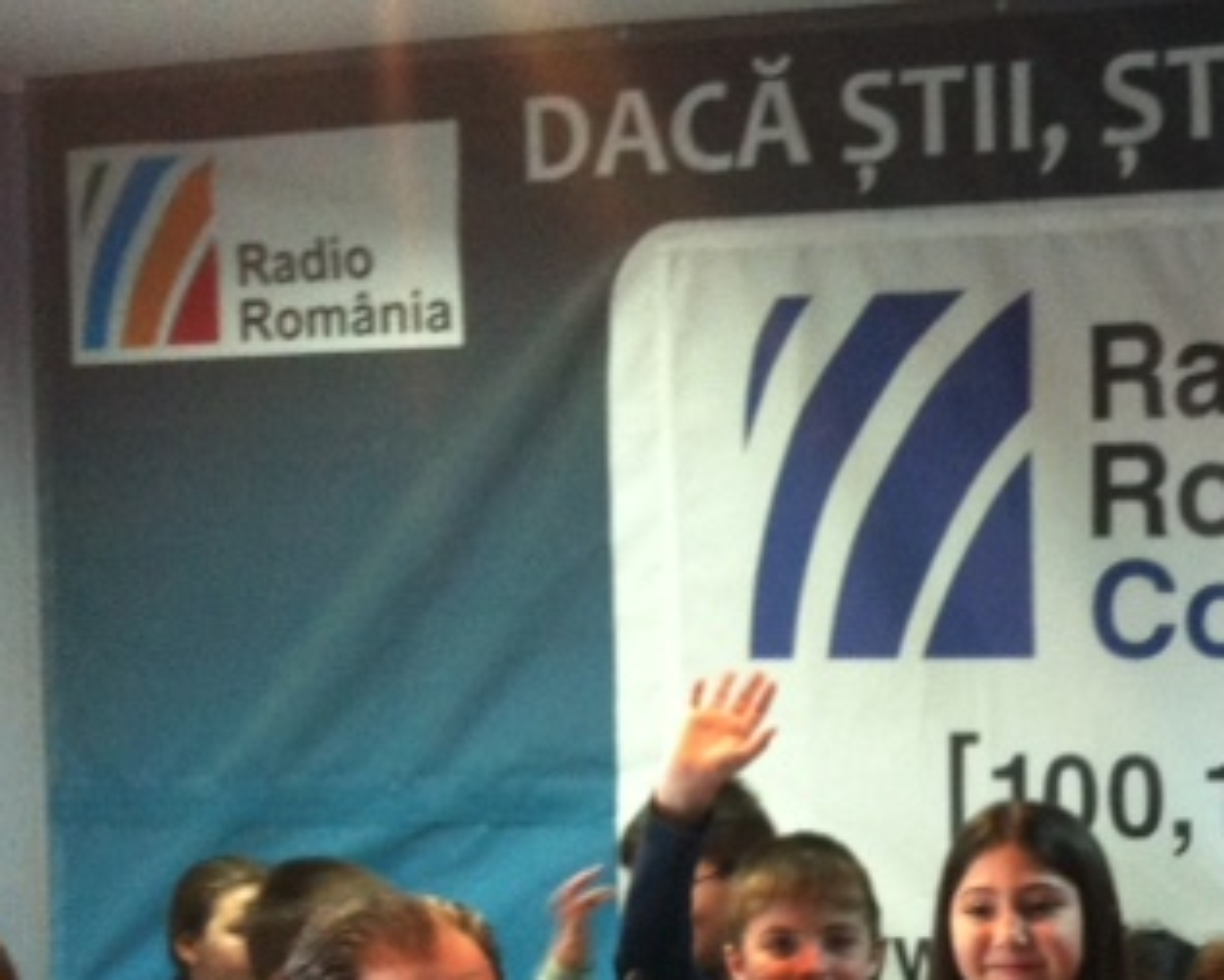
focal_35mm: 69
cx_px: 1135
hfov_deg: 26.5
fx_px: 2500
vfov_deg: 21.6
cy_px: 922
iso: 200
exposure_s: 1/15
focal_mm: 3.85
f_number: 2.8
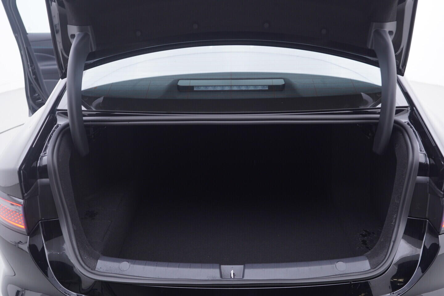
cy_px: 148
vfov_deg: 36.9
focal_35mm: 36
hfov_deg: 53.1
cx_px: 222
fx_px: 444
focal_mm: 24
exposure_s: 1/40
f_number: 2.8
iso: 125
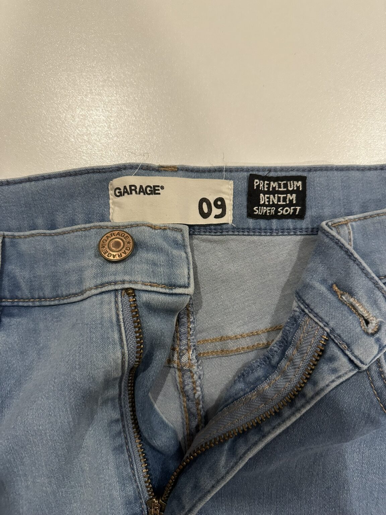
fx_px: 357
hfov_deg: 56.8
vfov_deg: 71.6
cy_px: 258
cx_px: 193
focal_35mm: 24
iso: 640
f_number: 1.78
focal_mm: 6.86
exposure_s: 1/60
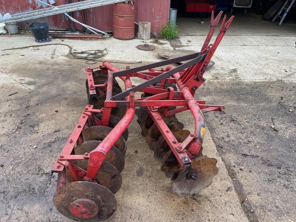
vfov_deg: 53.1
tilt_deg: -32.9
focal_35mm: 26
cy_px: 111
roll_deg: -1.7
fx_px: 222
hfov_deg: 67.3
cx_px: 148
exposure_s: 1/233
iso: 32
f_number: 1.8
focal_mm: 4.25
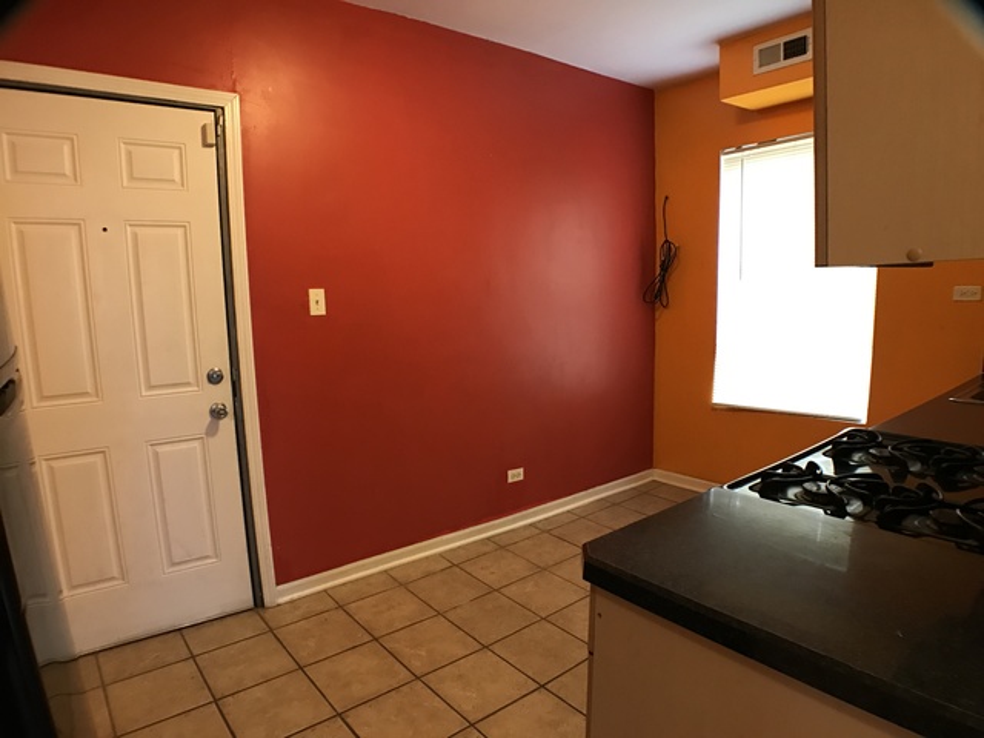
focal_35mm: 28
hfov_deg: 63.4
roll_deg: +1.4
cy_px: 369
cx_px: 492
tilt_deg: -6.3
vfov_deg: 49.7
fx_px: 796
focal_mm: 3.99
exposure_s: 1/15
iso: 80
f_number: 1.8
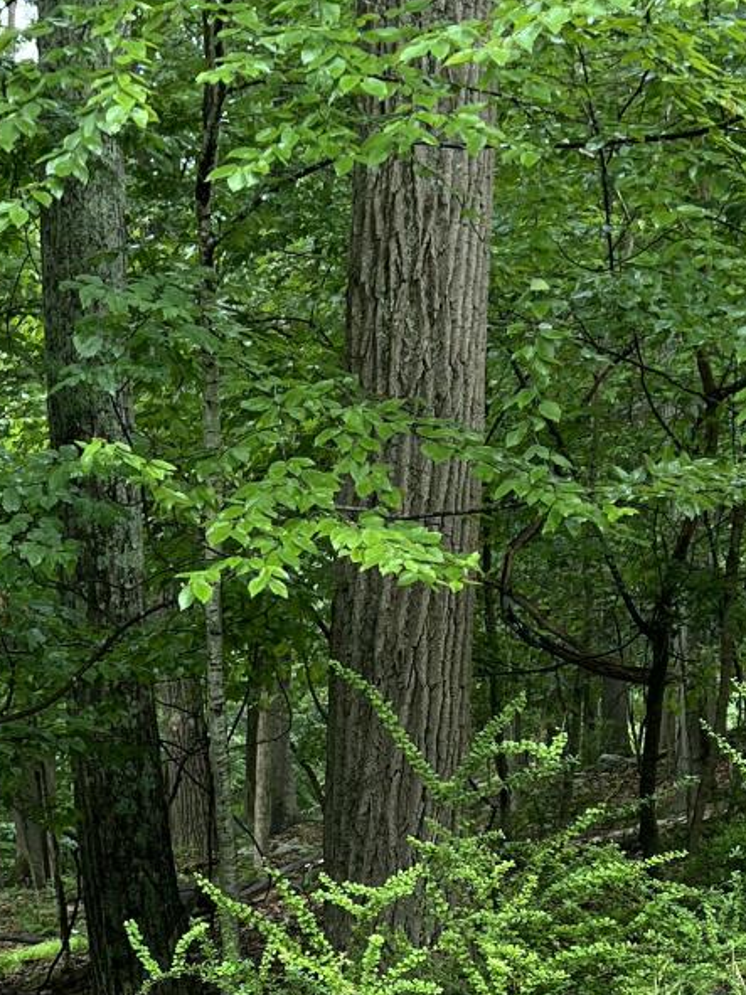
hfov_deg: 16.6
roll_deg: +2.9
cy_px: 971
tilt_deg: -13.0
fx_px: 2530
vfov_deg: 21.5
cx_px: 106
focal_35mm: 88
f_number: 1.5
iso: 40
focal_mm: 5.7
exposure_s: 1/246
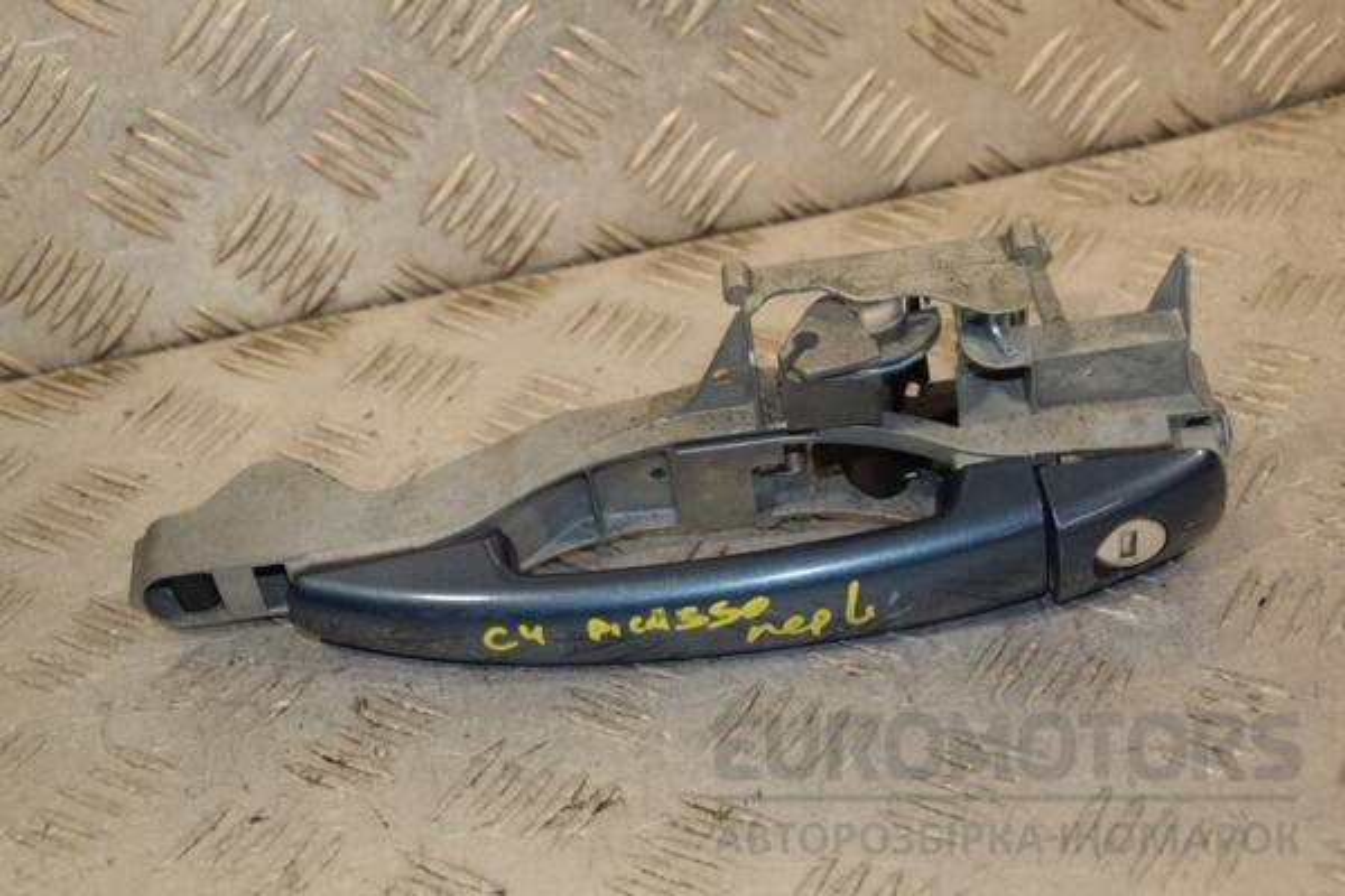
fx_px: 2690
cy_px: 448
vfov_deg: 18.9
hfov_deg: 28.1
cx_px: 672
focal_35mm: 72
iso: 800
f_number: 6.3
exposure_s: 1/200
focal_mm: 48
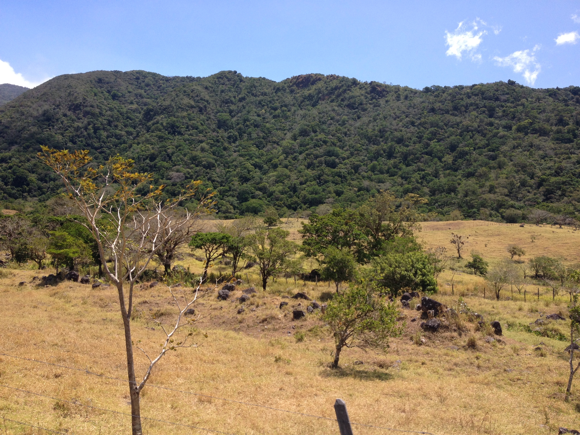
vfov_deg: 40.7
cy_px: 218
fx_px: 586
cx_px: 290
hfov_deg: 52.6
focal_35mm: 35
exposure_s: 1/1255
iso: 50
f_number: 2.4
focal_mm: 4.28
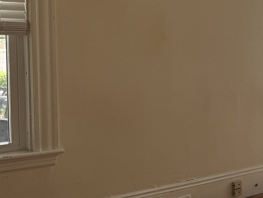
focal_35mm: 68
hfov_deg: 24.0
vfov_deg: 21.5
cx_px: 367
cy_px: 70
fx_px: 517
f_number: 1.78
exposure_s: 1/155
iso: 64
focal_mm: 6.76
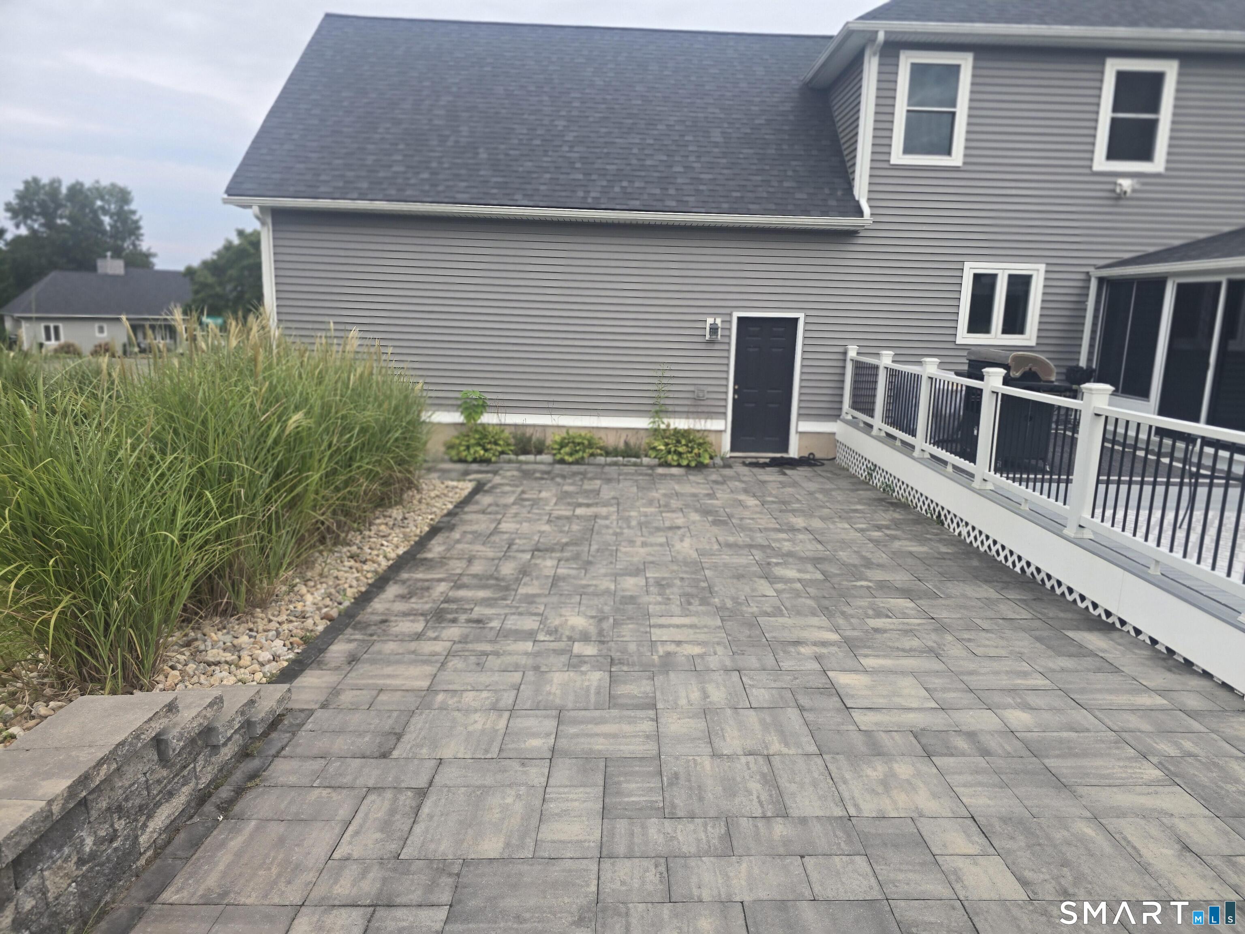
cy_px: 467
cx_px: 622
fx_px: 827
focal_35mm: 23
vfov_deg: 58.9
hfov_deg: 73.9
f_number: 1.7
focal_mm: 6.3
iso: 32
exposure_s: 1/719
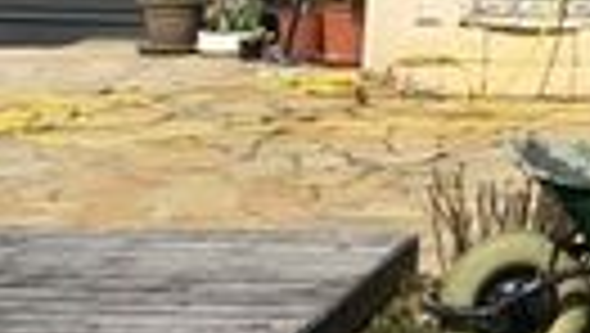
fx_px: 2271
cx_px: 1126
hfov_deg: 13.1
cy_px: -396
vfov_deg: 7.9
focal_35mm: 145
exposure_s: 1/2849
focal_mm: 4.15
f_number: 2.2
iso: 25
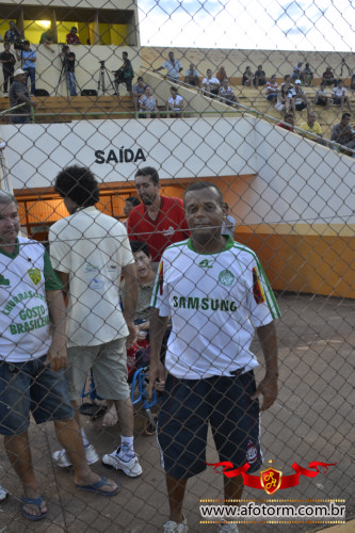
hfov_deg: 39.9
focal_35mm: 33
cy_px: 266
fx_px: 488
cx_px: 178
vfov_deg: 57.2
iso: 800
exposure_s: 1/60
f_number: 3.8
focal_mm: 22
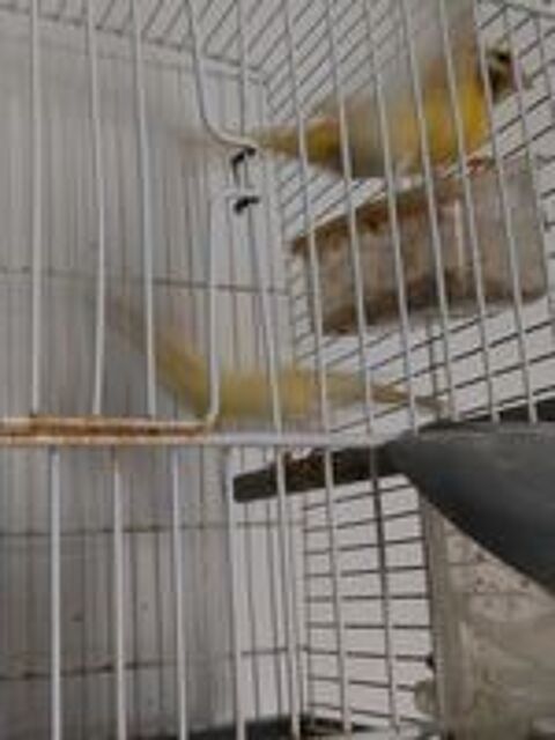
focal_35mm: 26
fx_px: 556
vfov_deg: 67.3
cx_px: 278
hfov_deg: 53.1
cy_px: 370
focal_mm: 4
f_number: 1.8
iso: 320
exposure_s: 1/25
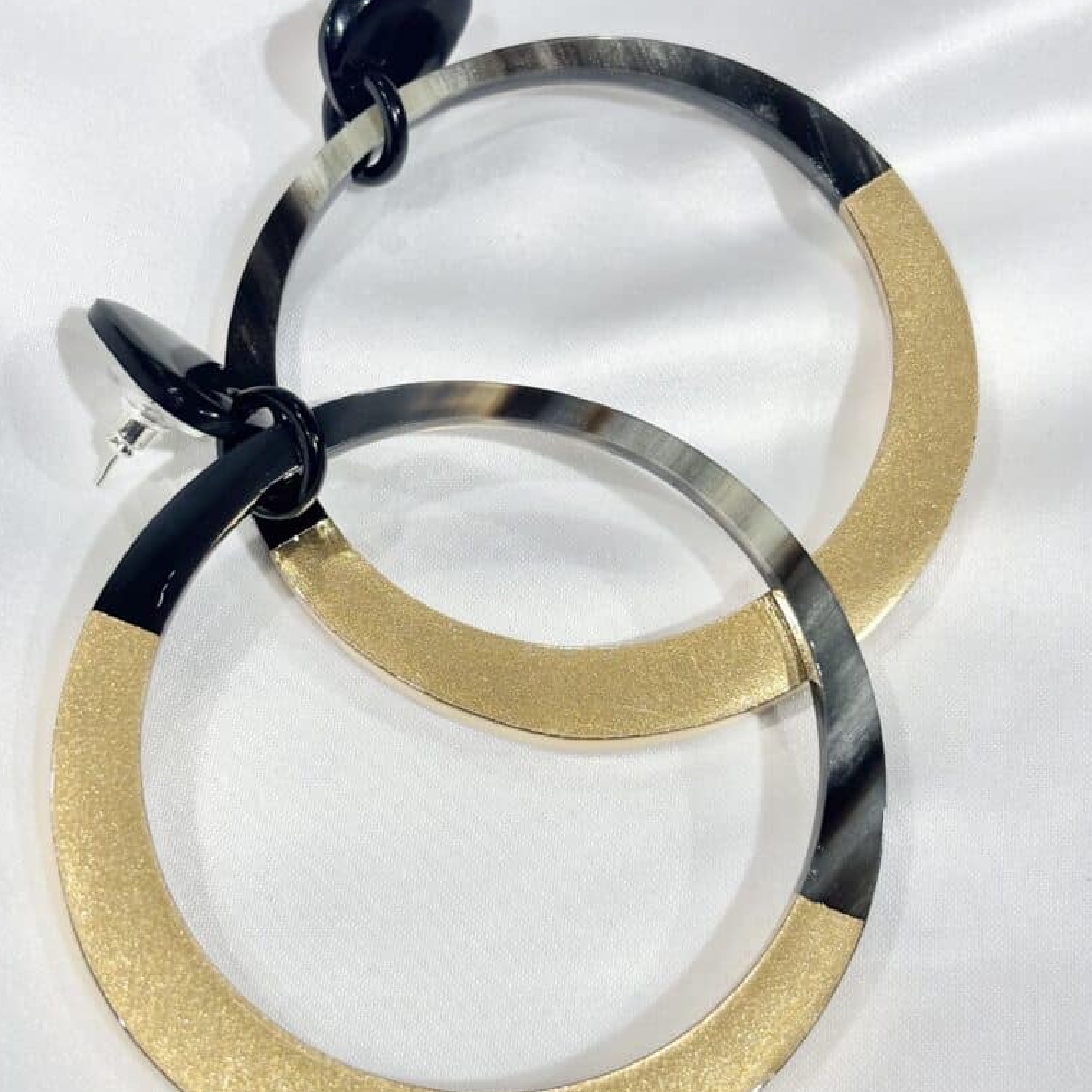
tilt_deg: -61.7
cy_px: 535
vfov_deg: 27.7
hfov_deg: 27.7
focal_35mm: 62
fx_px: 2213
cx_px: 542
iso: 32
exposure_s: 1/198
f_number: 1.6
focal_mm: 5.96
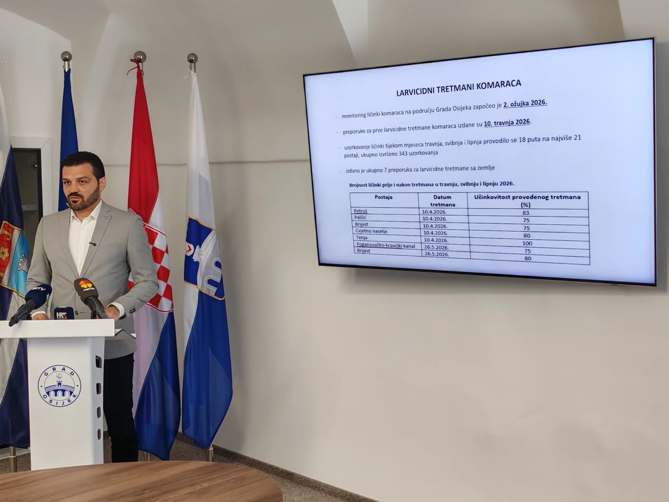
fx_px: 870
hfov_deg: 42.1
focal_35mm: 45
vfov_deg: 32.2
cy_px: 251
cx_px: 334
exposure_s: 1/100
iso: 160
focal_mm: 5.52
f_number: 1.95
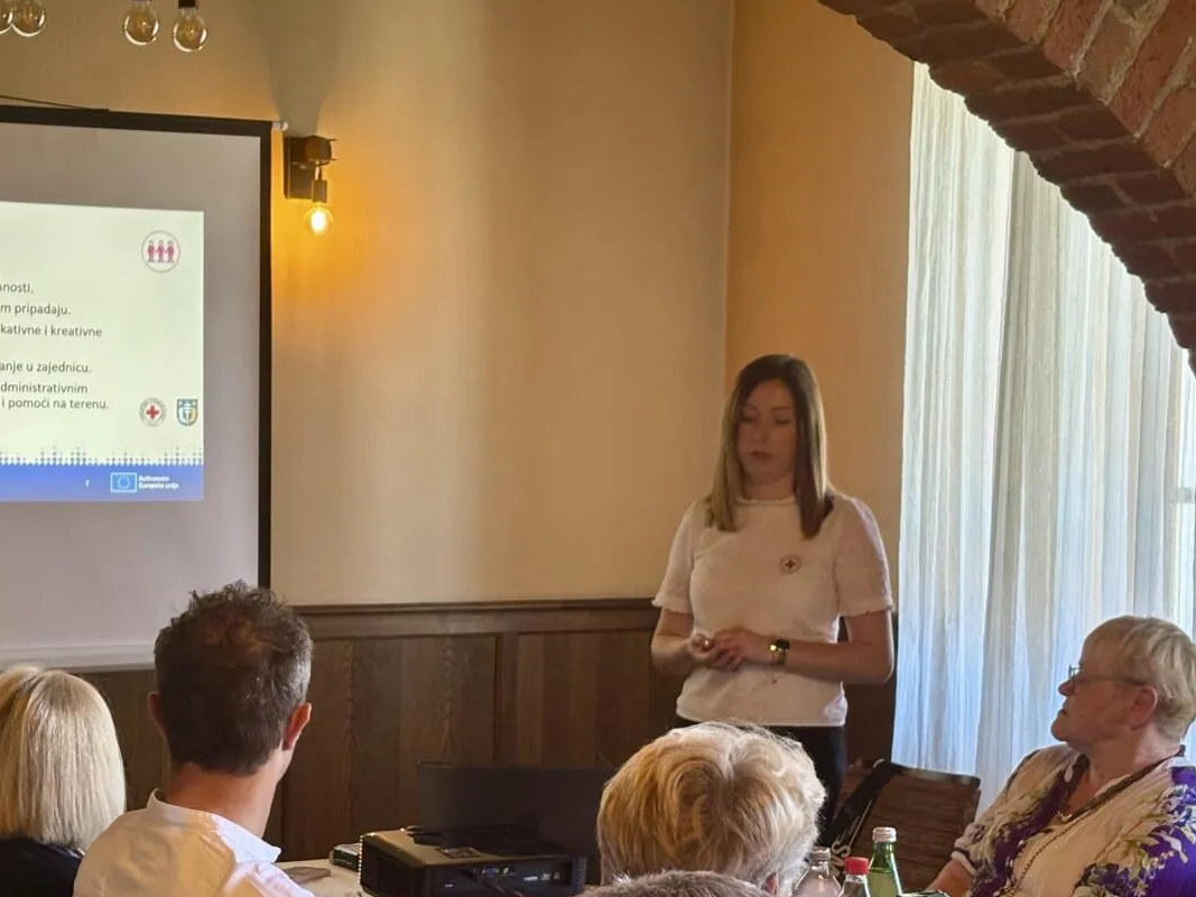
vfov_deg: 18.8
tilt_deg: -4.6
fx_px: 2695
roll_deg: +0.2
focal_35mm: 78
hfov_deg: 24.9
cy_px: 628
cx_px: 406
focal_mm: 5.96
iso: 125
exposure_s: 1/60
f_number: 1.6
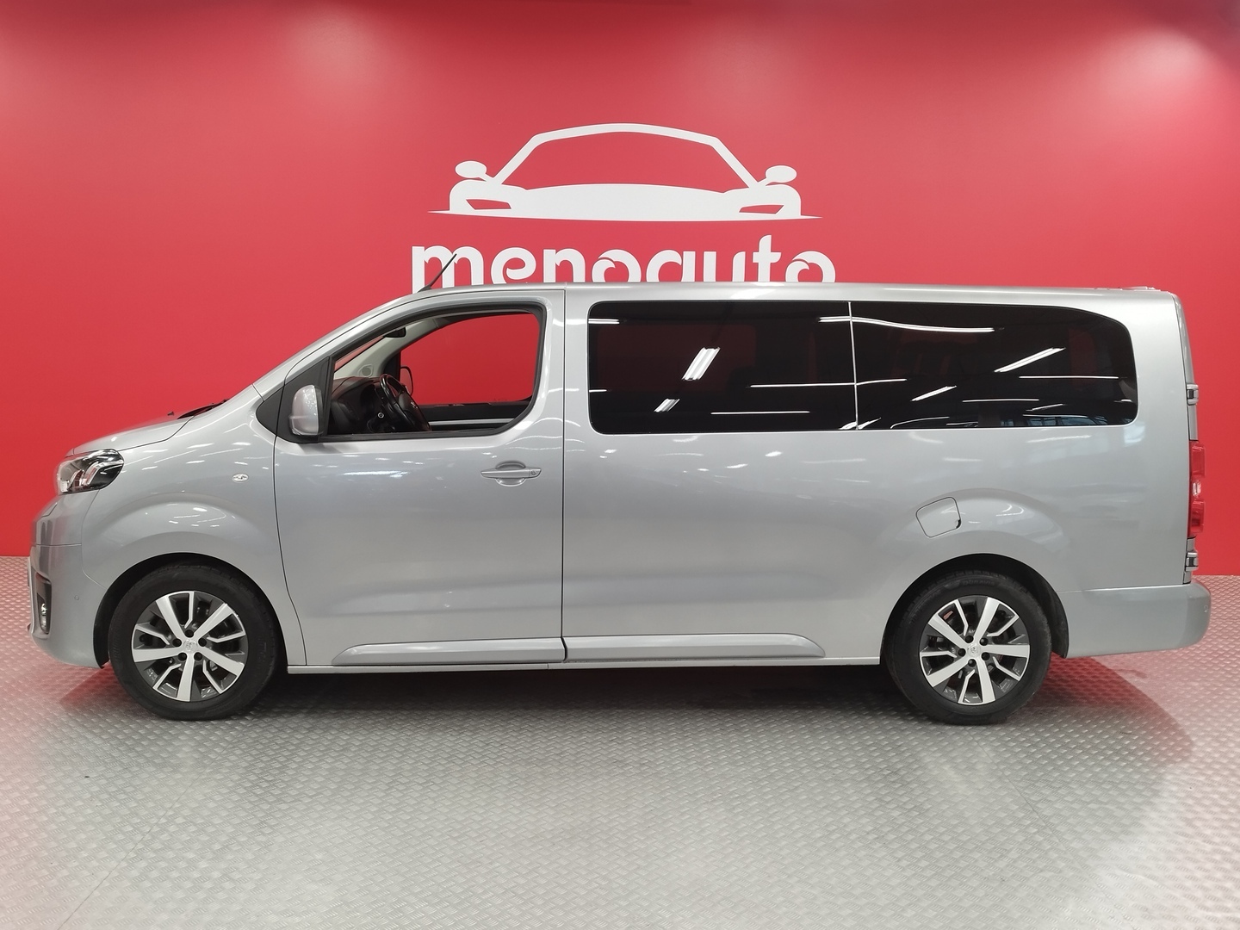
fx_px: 896
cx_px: 620
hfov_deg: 69.4
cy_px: 465
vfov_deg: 54.9
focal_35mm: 25
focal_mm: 5.95
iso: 190
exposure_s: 1/50
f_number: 1.89
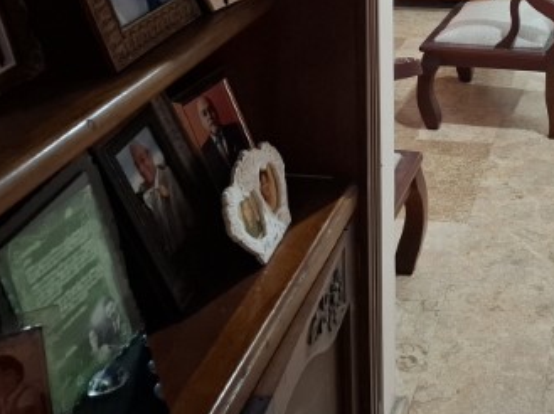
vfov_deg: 24.6
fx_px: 895
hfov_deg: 32.3
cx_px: 524
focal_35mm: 56
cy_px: -24
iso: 250
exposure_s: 1/30
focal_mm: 5.54
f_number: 1.8
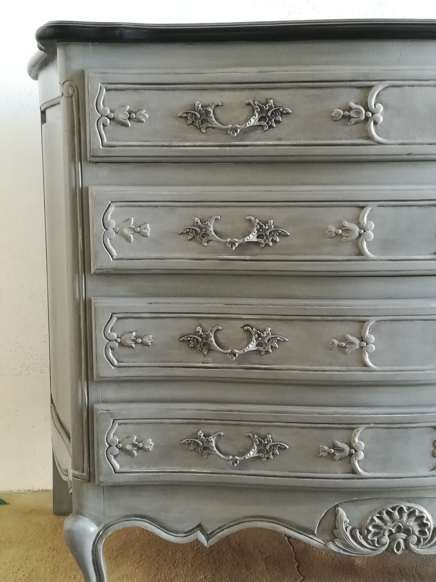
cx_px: 218
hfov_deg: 33.6
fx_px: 722
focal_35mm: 43
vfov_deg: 43.9
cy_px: 291
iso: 160
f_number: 2.2
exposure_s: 1/30
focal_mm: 3.83
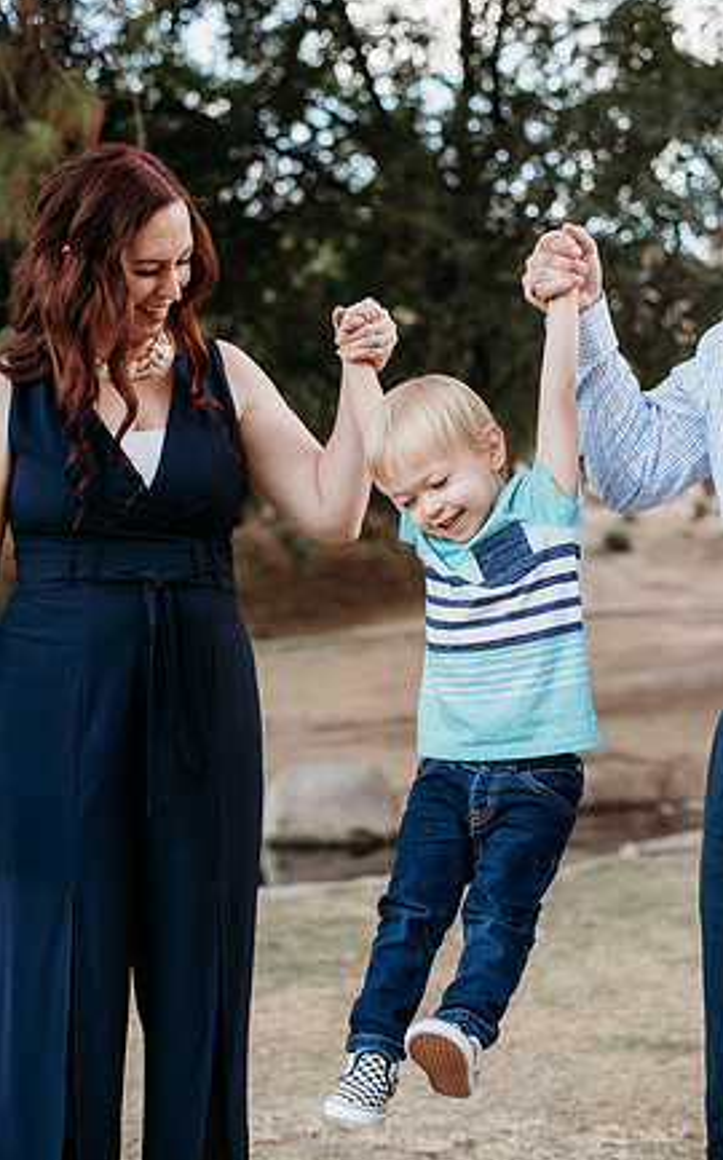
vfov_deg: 38.2
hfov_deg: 24.4
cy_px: 584
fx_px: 1674
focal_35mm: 53
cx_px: 399
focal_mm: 50
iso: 400
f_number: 2.8
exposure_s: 1/400
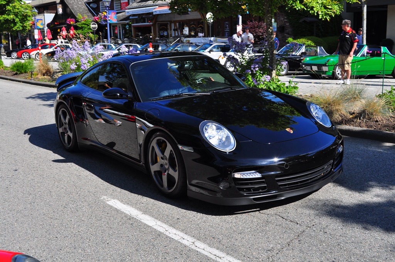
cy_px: 131
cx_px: 198
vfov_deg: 31.8
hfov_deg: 46.5
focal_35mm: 42
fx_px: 460
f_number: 10
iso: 320
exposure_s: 1/400
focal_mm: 28
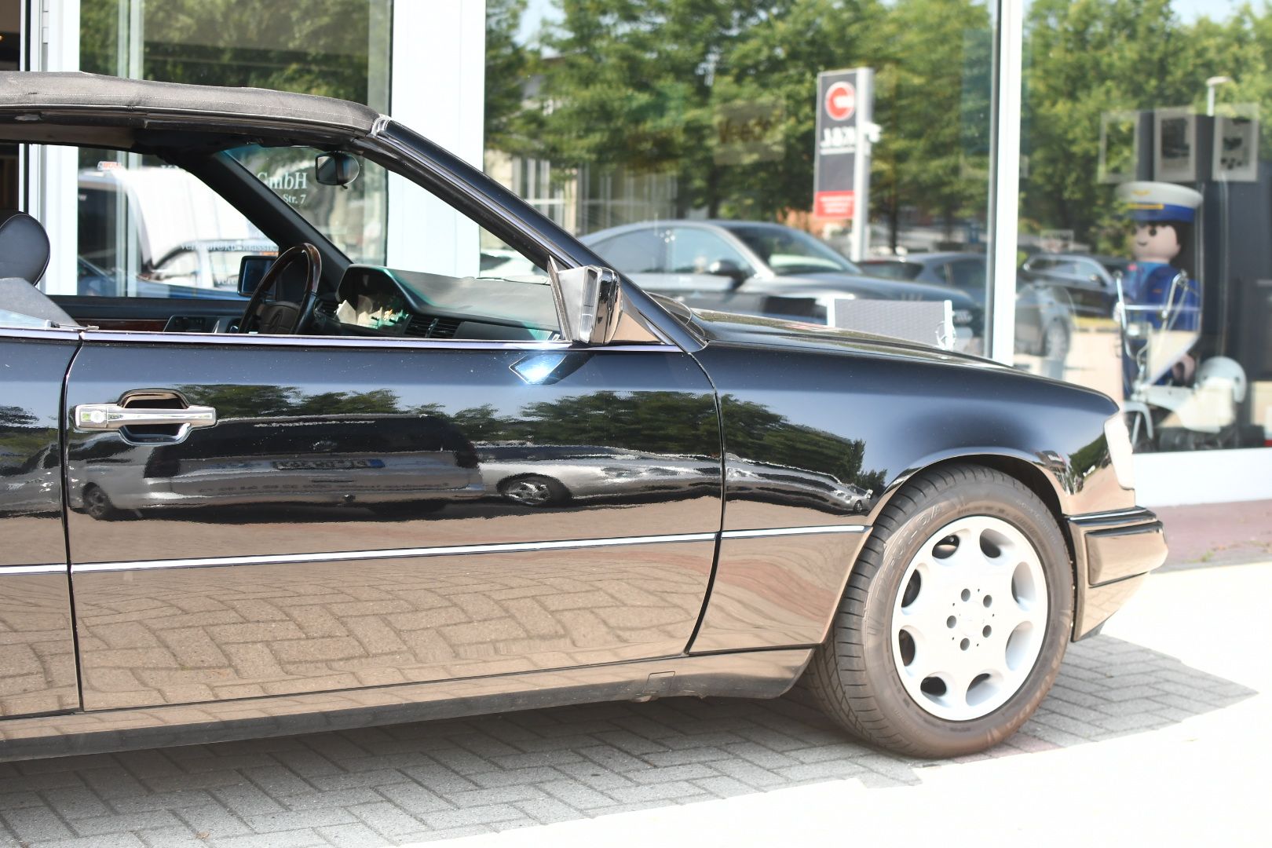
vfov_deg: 26.0
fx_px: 1837
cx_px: 636
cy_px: 424
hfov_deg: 38.2
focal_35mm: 52
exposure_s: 1/250
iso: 400
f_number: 4
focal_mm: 35
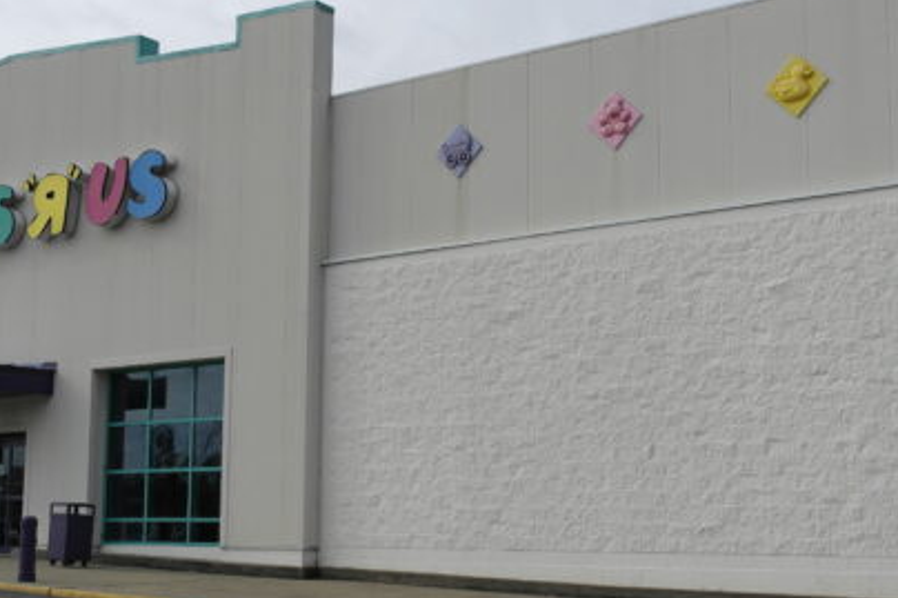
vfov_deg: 23.8
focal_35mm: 57
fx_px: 1421
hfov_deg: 35.1
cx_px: 420
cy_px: 320
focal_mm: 20
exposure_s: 1/320
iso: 100
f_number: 7.1
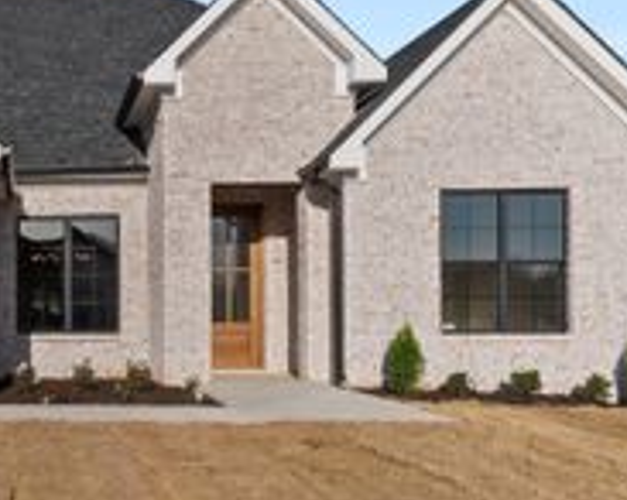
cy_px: 197
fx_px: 798
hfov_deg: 37.3
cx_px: -31
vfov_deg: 34.7
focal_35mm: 43
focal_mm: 11.2
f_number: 9
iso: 200
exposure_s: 1/250
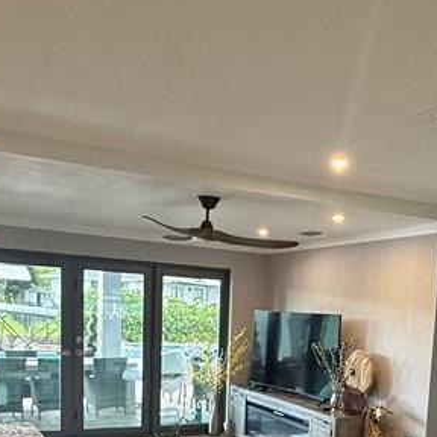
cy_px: 395
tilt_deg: -7.1
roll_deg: -3.0
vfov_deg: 36.0
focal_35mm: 44
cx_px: 320
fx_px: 628
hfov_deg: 37.5
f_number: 2.2
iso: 320
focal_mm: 2.22
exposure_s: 1/99
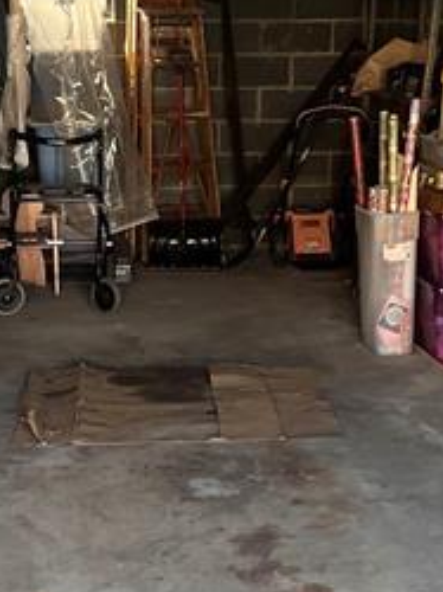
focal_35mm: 80
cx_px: 182
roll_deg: +0.6
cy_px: 355
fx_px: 1367
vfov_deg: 24.4
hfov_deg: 18.4
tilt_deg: -13.0
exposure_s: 1/110
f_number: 1.6
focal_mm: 5.1
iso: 125
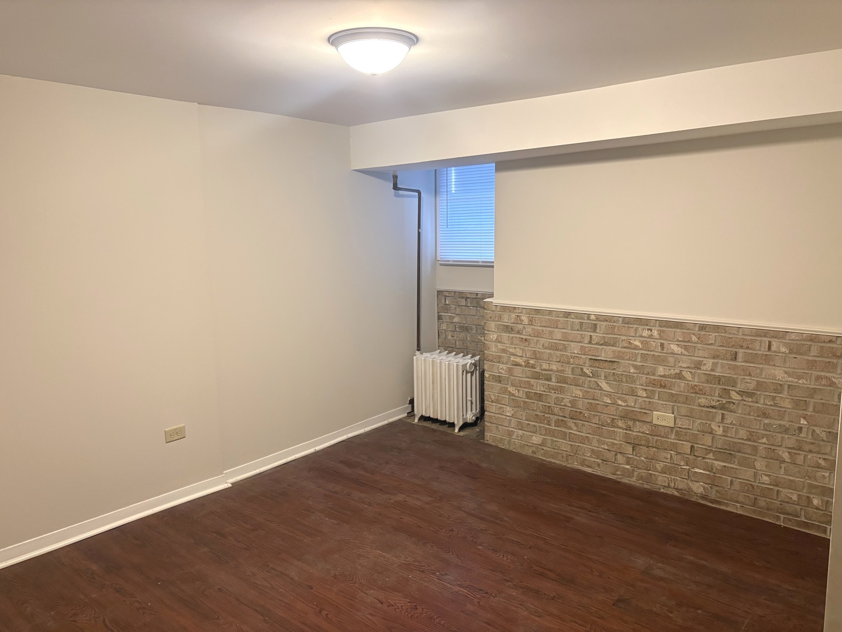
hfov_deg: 67.3
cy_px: 316
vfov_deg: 53.1
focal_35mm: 26
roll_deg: +2.1
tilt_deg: -9.0
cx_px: 421
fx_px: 632
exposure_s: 1/60
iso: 320
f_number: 1.6
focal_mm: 5.96
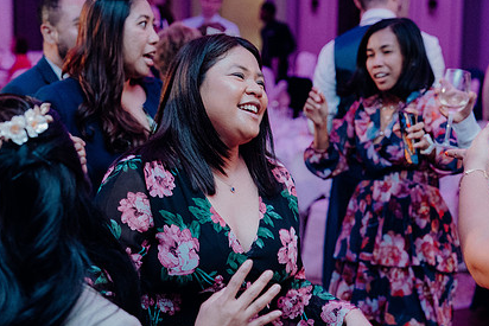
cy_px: 170
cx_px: 223
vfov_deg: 16.5
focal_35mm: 83
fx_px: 1128
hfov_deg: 24.5
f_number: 3.5
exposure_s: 1/160
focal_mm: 59
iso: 3200
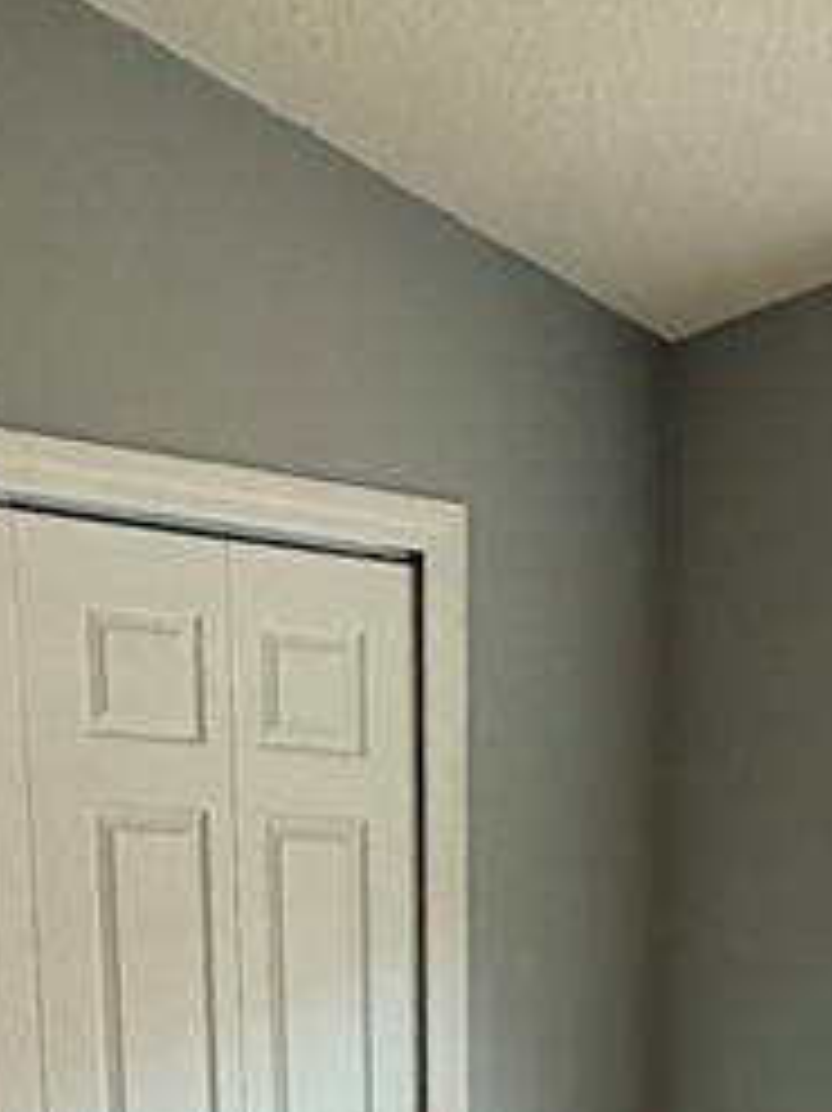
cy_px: 1648
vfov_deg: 23.3
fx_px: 2181
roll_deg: -0.5
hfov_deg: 21.5
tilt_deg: -15.1
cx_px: 553
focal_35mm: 68
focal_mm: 2.22
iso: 100
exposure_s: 1/121
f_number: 2.2
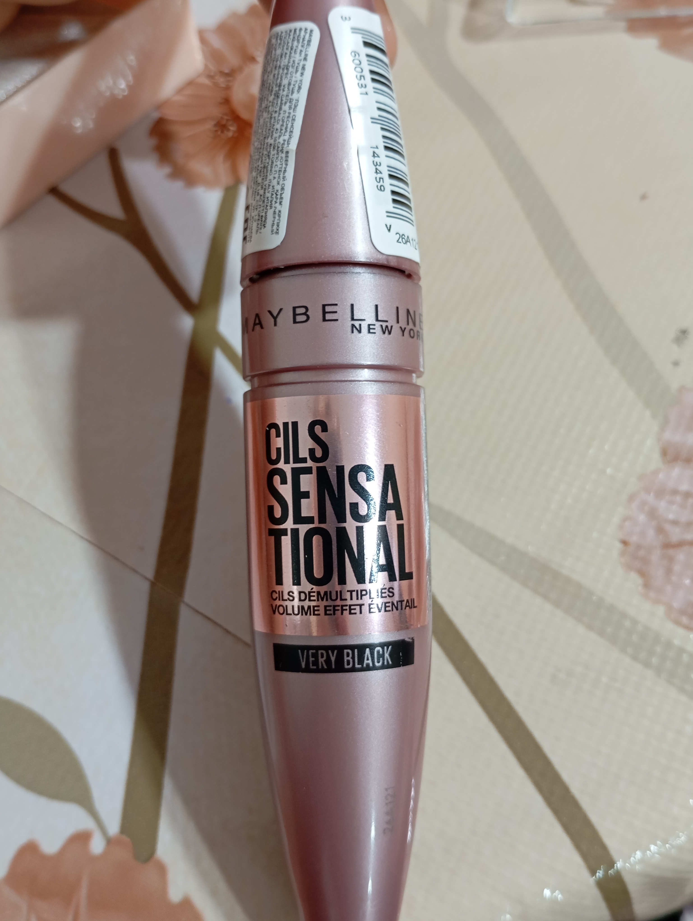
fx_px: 905
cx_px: 346
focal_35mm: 34
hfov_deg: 41.9
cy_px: 460
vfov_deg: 53.9
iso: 779
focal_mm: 4.27
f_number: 1.8
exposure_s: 1/33.3
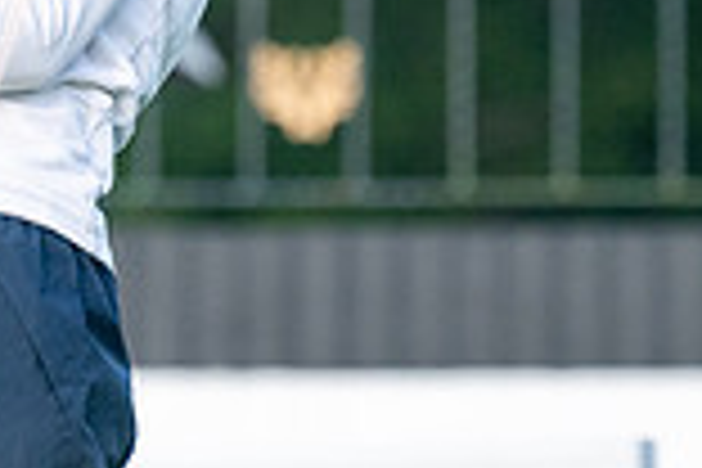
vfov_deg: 0.8
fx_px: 32523
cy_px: -212
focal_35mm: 1668
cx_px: -526
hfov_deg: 1.2
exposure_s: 1/1250
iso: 400
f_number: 5
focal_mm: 300
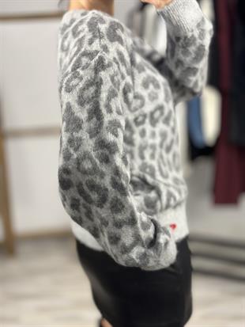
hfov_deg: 30.3
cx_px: 122
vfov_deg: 39.6
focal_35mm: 48
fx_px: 453
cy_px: 164
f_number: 1.78
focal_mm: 6.86
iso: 125
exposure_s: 1/100
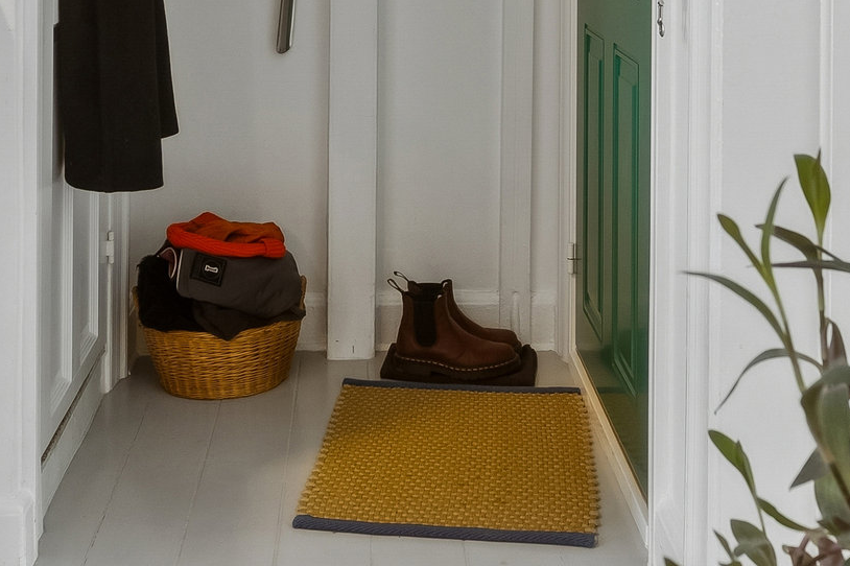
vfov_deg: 20.5
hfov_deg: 33.8
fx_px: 1392
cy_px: -219
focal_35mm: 59
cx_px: 318
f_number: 5.6
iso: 200
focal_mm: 16
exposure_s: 1/13
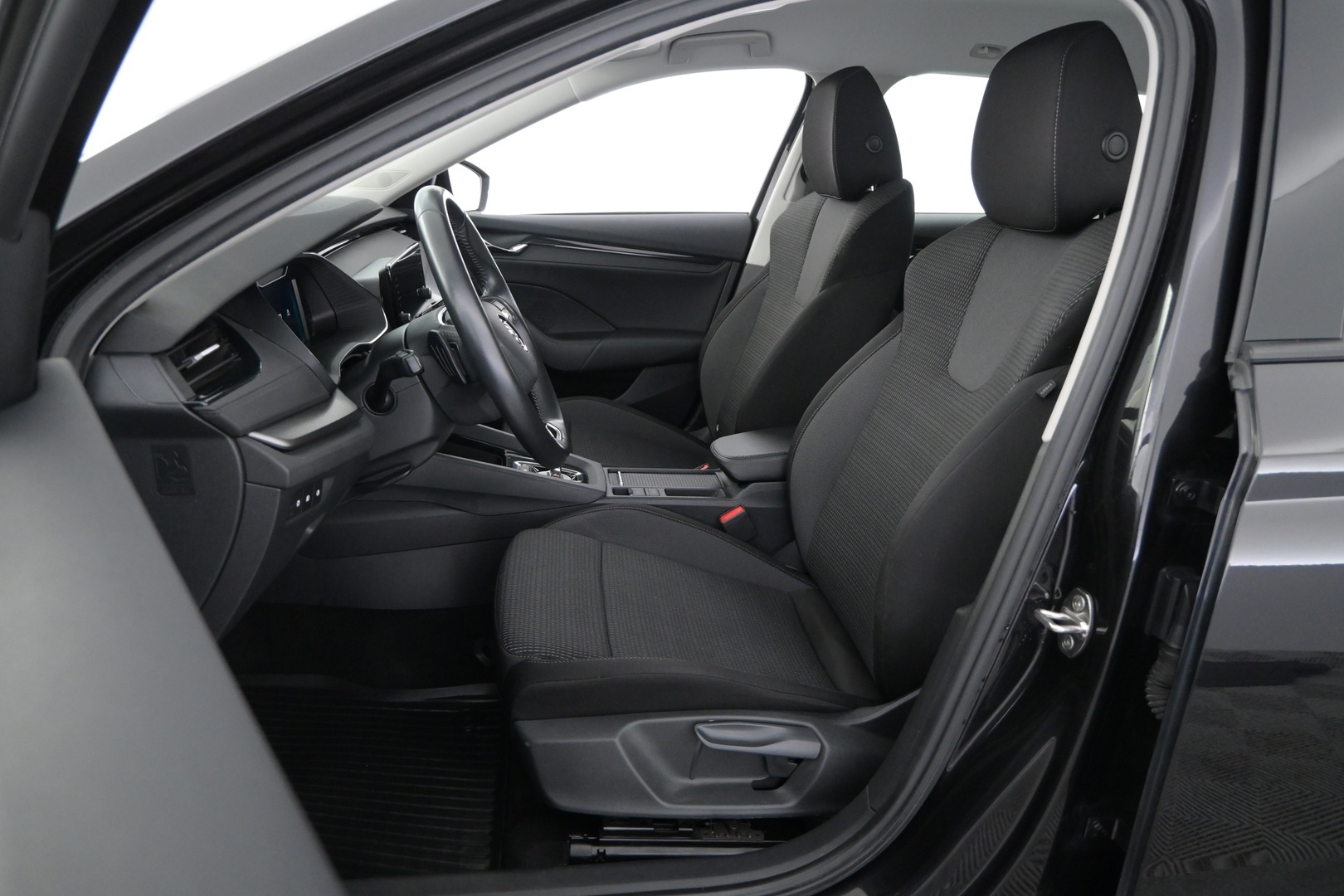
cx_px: 672
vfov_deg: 53.1
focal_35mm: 24
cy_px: 448
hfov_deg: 73.7
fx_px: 896
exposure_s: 1/40
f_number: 3.5
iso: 2500
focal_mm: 16
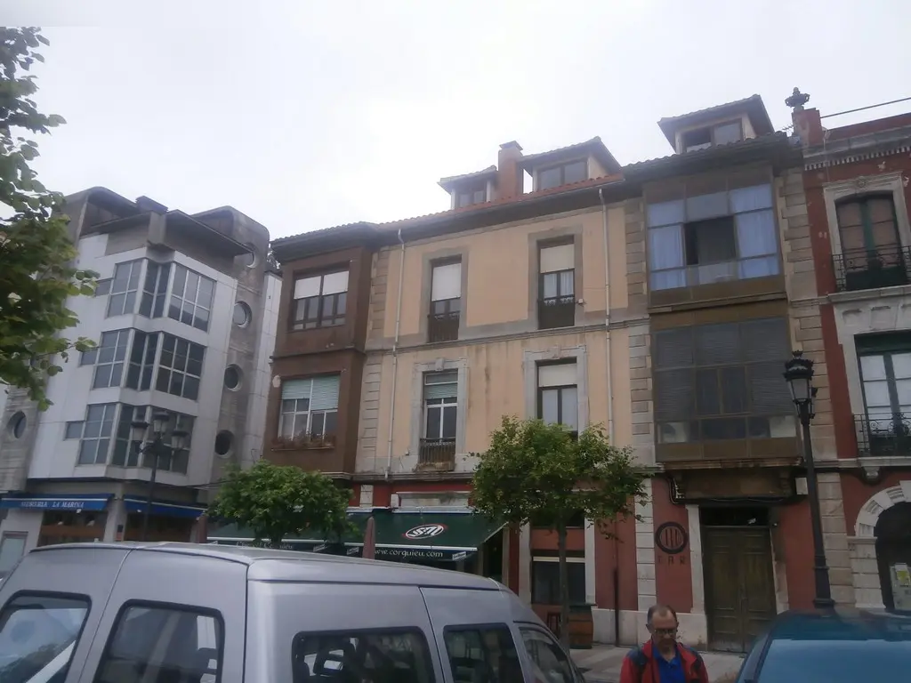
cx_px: 456
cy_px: 342
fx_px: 684
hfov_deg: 67.3
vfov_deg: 53.1
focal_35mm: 26
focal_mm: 4.7
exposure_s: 1/250
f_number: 2.8
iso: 80
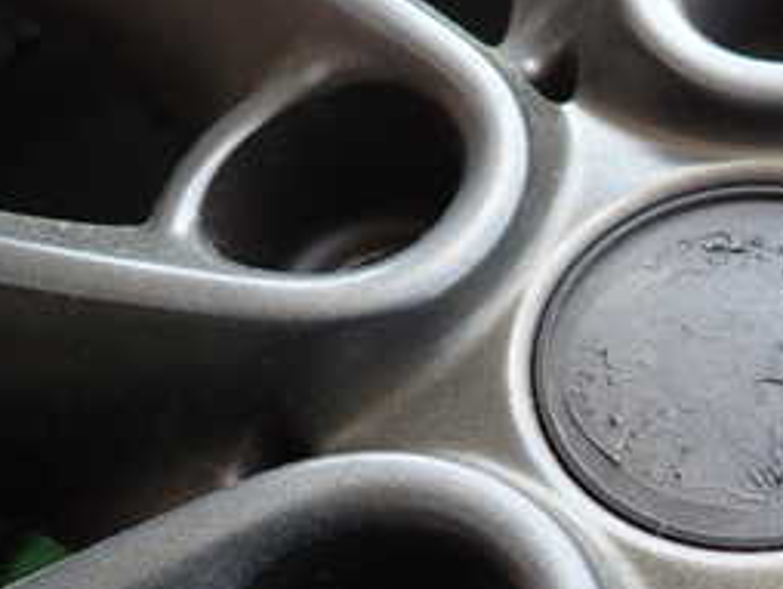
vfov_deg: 24.7
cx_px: 792
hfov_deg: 30.3
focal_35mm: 59
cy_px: 416
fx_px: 1336
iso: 100
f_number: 2
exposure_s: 1/125
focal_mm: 4.5
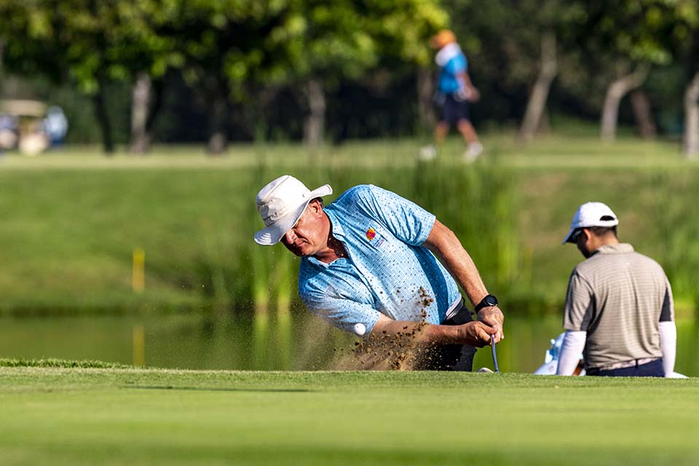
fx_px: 7766
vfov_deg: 3.4
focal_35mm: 400
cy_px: 233
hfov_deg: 5.2
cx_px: 350
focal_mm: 400
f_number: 5.6
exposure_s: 1/2000
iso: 250
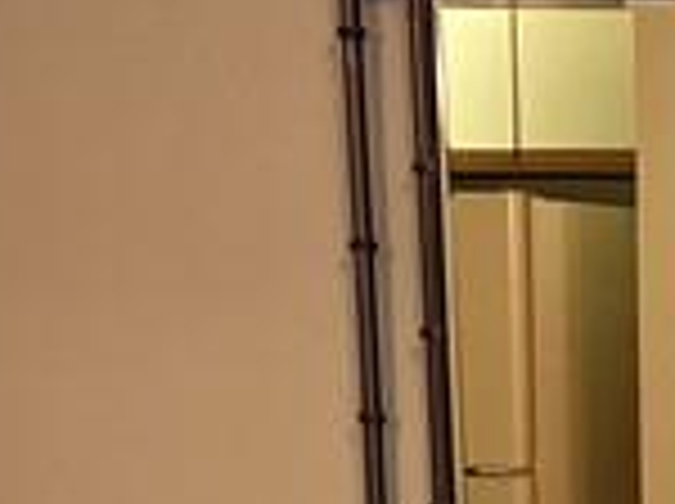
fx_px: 3465
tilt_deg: -11.8
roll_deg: -3.7
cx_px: 1732
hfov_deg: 9.6
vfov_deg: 7.7
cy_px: 1251
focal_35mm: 178
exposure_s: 1/120
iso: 125
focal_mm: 5.1
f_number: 1.6
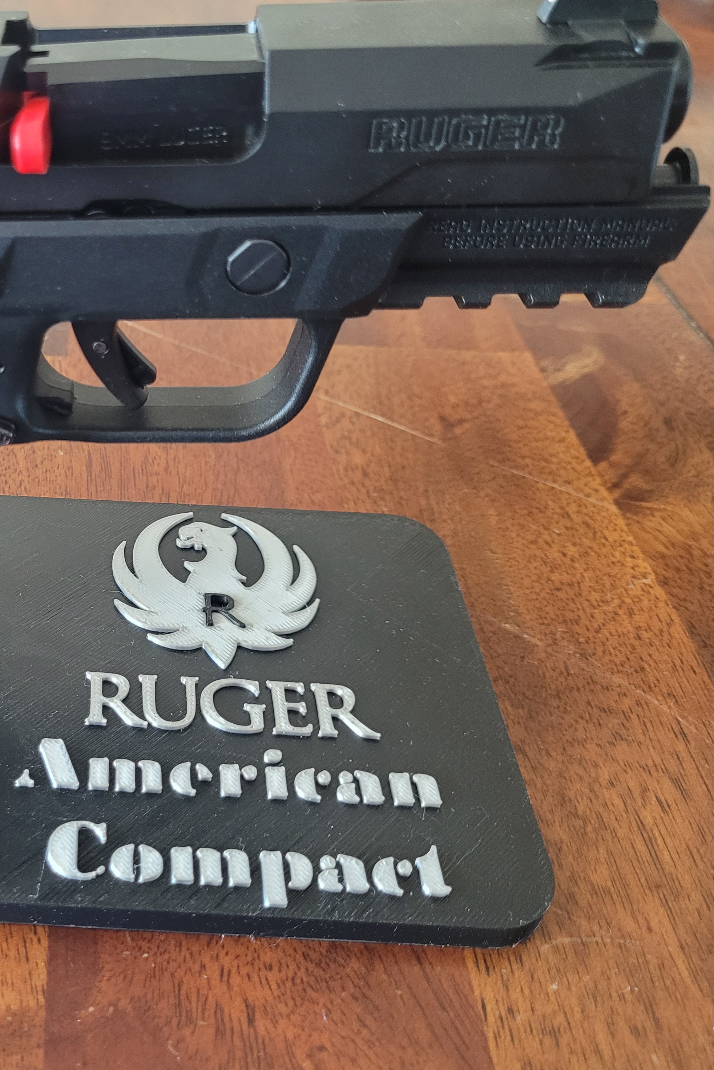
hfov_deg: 34.2
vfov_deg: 51.9
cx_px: 85
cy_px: 531
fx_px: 1101
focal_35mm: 37
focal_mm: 5.4
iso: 400
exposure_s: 1/40
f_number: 1.8
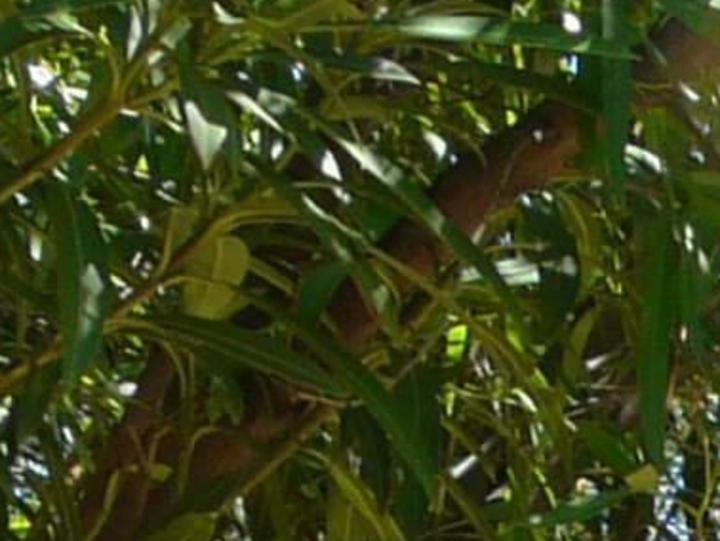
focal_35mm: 222
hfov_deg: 7.9
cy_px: 1886
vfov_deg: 6.0
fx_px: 4620
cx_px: 1985
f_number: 4
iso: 100
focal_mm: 4.6
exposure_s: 1/200
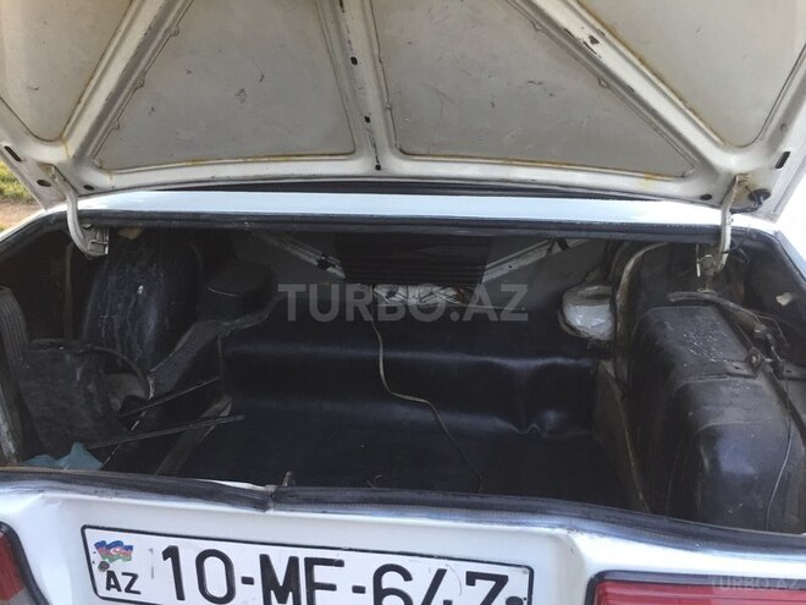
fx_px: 675
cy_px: 302
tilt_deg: -26.5
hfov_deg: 61.7
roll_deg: +0.9
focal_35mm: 29
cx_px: 403
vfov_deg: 48.2
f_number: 2.2
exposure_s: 1/33
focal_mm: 4.15
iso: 64
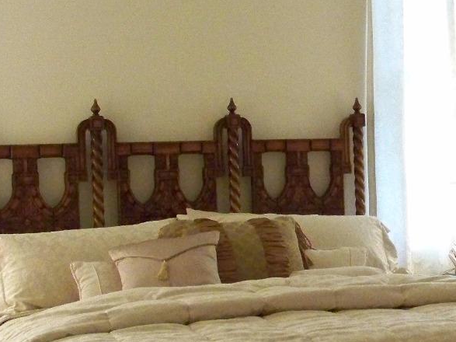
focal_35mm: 81
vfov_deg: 18.1
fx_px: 1067
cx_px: 369
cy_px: 255
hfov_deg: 23.7
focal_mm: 5.85
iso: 800
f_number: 2.8
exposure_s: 1/30
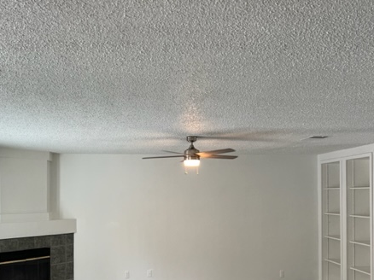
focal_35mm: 38
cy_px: 188
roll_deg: -0.3
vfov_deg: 37.3
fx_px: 410
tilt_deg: +0.7
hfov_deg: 48.7
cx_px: 149
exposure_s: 1/120
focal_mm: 5.7
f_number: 1.5
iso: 100
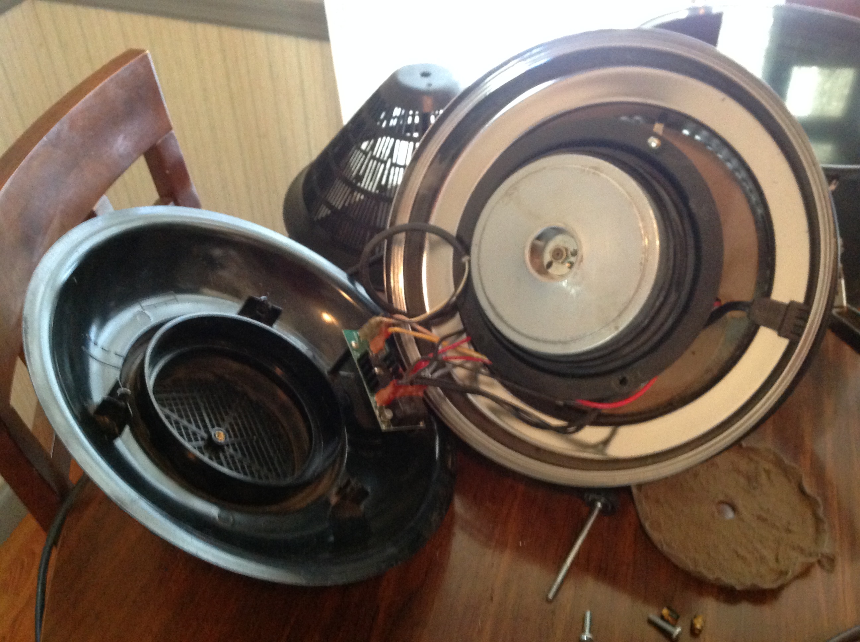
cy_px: 321
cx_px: 430
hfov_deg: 52.7
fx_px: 868
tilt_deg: -43.8
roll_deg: -0.6
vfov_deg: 40.6
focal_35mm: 35
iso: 400
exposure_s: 1/15
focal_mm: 4.28
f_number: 2.4
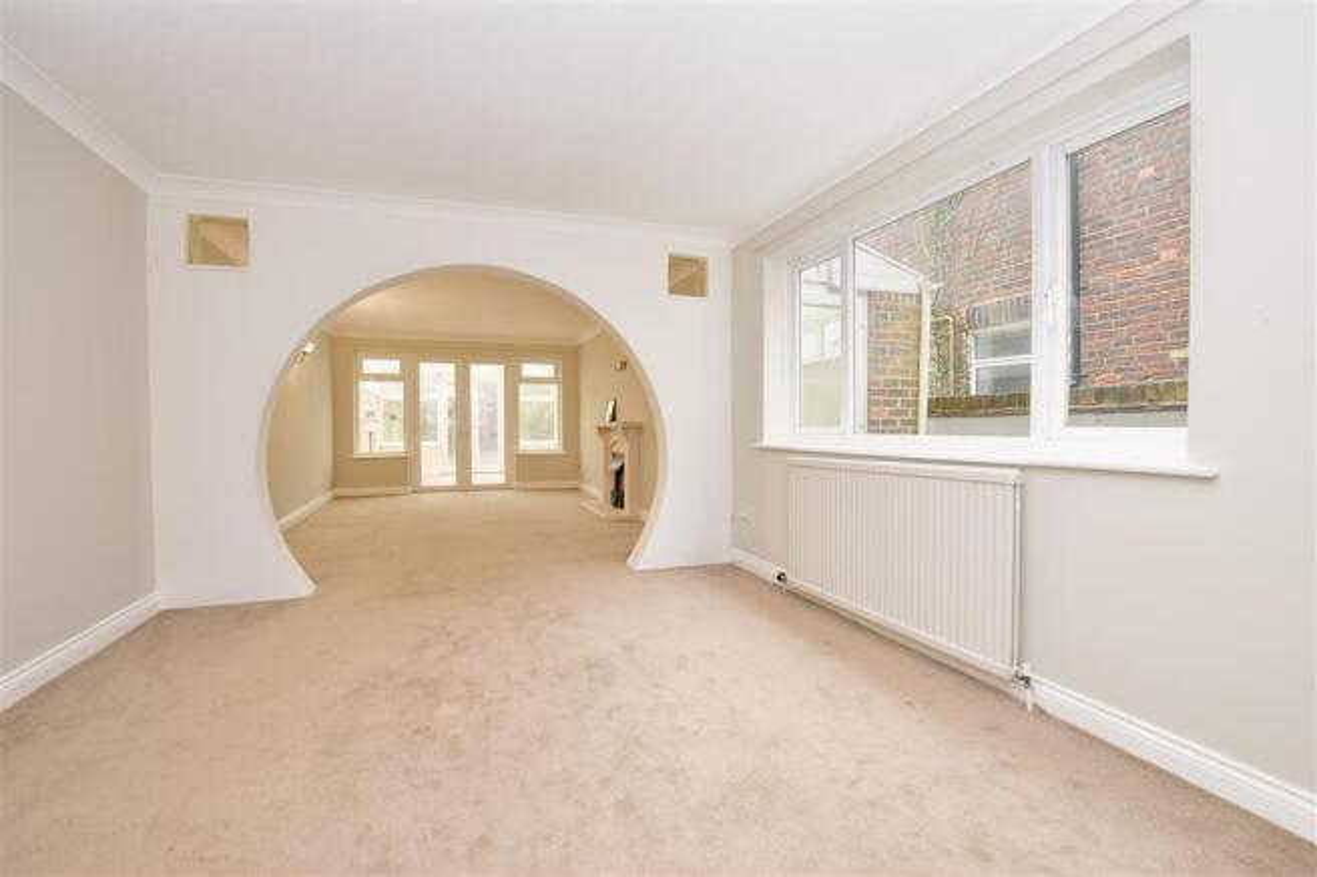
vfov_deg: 77.3
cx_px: 658
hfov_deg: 100.4
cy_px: 438
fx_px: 549
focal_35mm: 15
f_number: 9
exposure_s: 1/30
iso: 400
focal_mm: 10
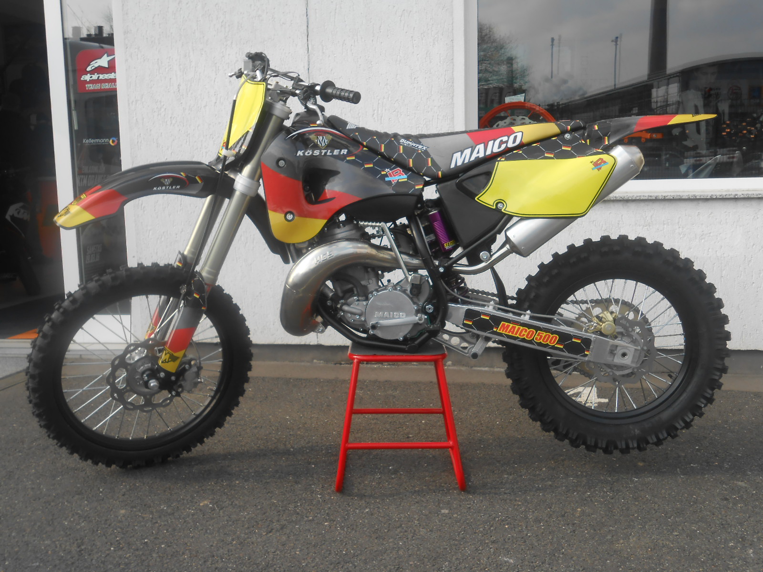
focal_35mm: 38
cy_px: 286
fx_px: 838
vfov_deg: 37.7
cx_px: 382
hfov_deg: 49.0
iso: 80
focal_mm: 6.8
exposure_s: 1/250
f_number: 4.2
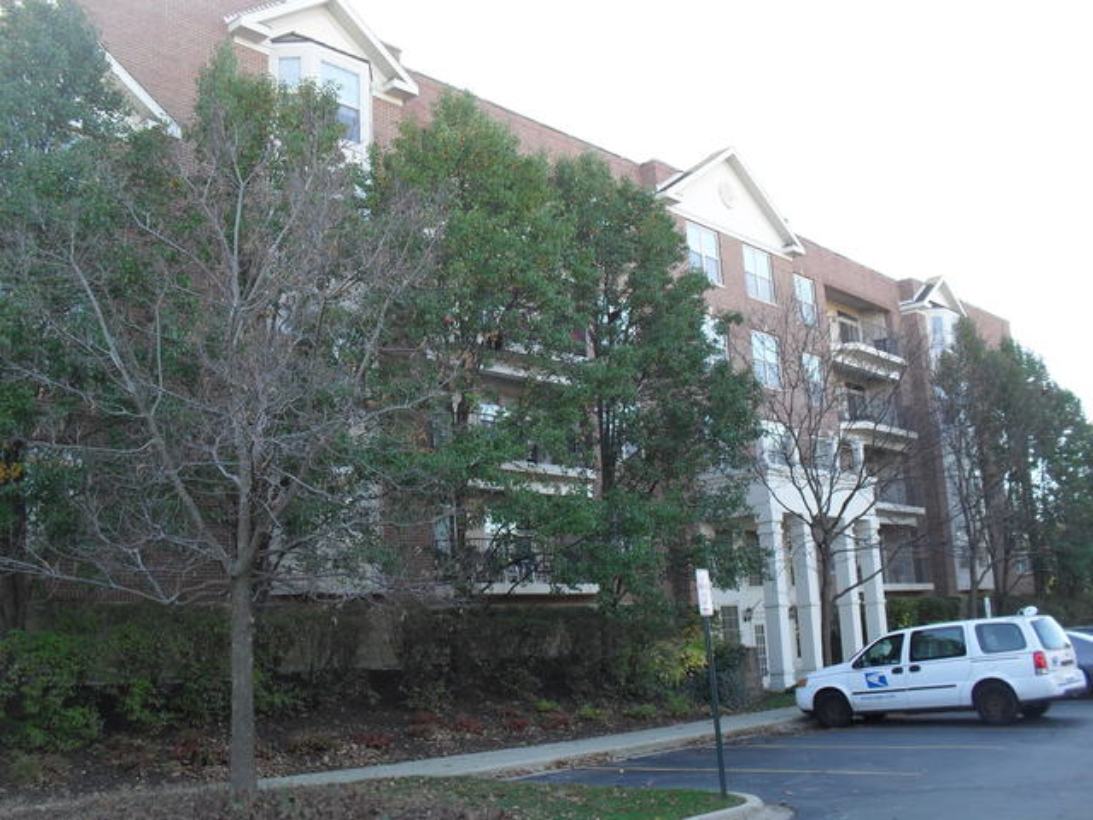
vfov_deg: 40.7
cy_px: 410
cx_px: 546
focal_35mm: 35
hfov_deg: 52.6
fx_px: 1105
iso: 100
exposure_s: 1/125
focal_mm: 6.3
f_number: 3.2
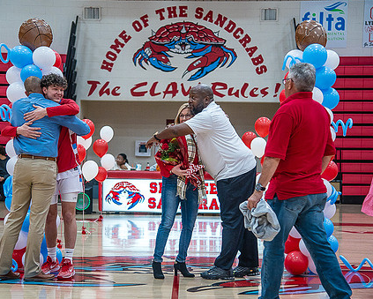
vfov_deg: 17.1
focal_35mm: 90
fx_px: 994
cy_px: 169
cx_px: 163
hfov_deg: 21.2
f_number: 4
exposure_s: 1/320
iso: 2000
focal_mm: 70
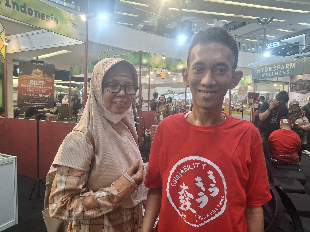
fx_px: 224
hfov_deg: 69.4
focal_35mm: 25
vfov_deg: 54.9
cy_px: 116
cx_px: 155
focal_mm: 4.69
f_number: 1.8
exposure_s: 1/100
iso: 64
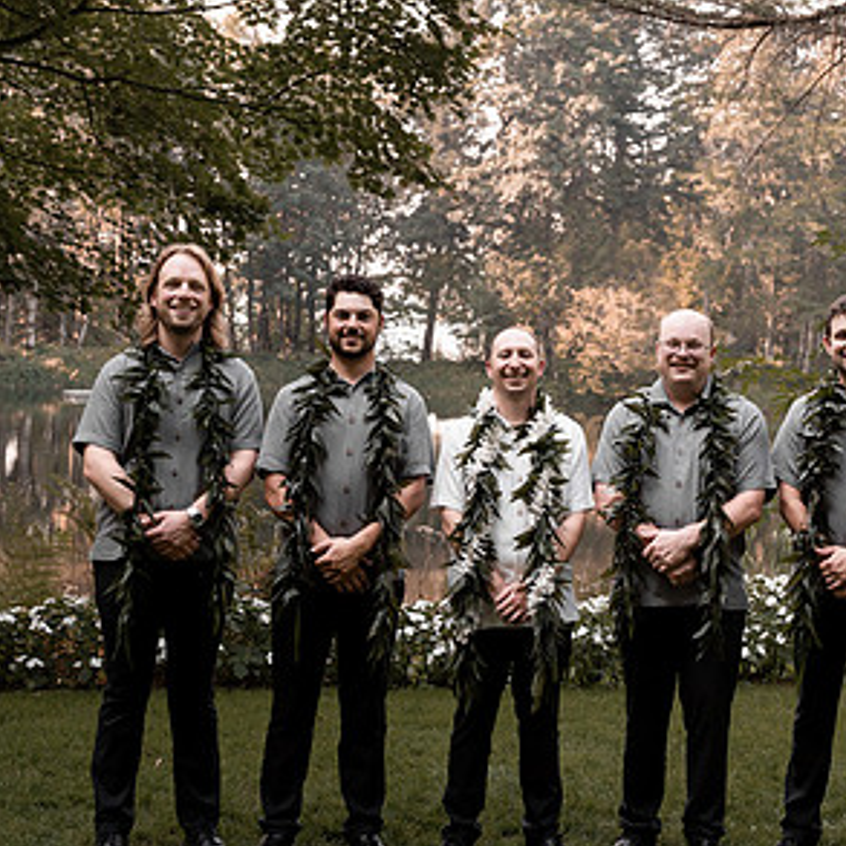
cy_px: 314
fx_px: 1521
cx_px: 605
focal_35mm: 55
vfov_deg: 30.9
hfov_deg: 30.7
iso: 250
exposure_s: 1/640
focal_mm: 30
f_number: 2.8
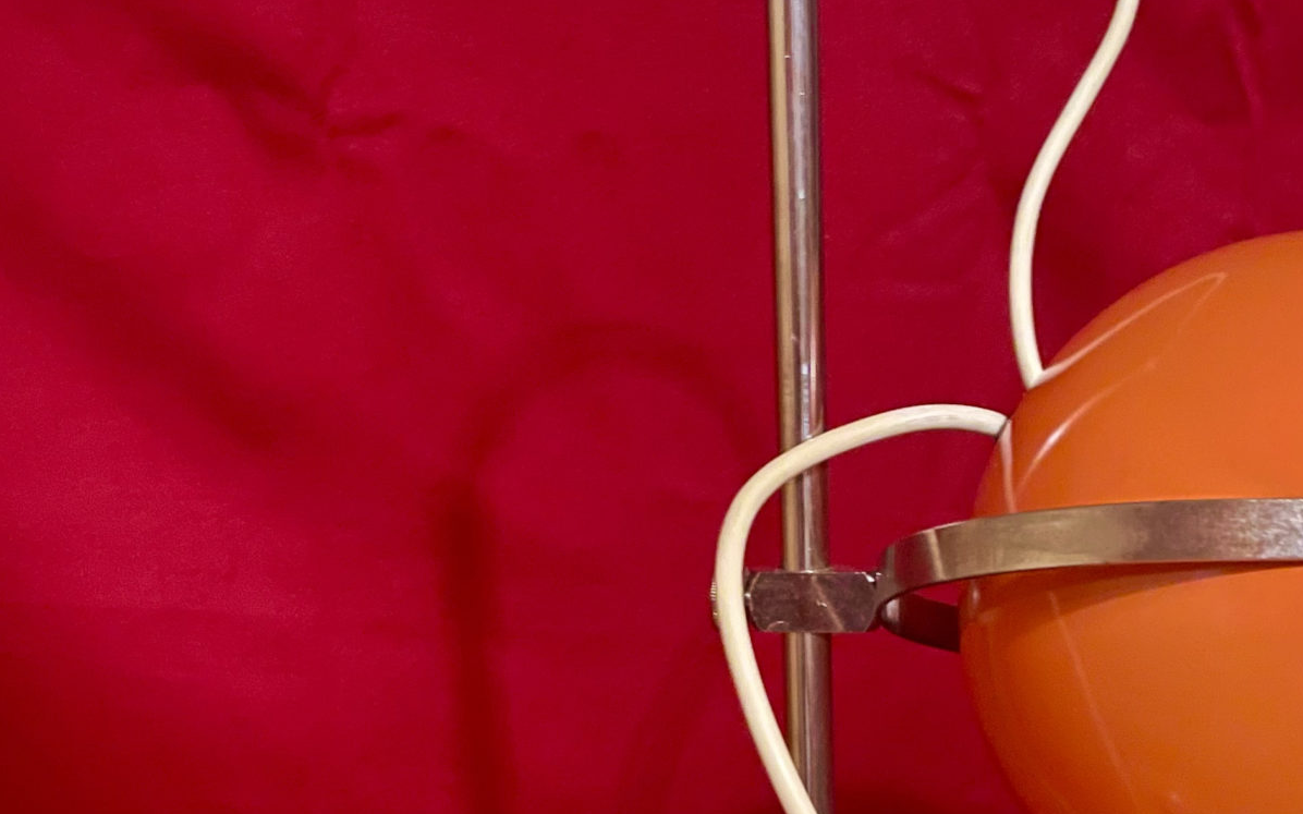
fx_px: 2095
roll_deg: +0.4
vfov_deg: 20.4
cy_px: 1009
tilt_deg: -17.6
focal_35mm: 59
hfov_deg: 34.3
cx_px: 844
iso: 500
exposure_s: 1/8
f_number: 1.6
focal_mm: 4.2
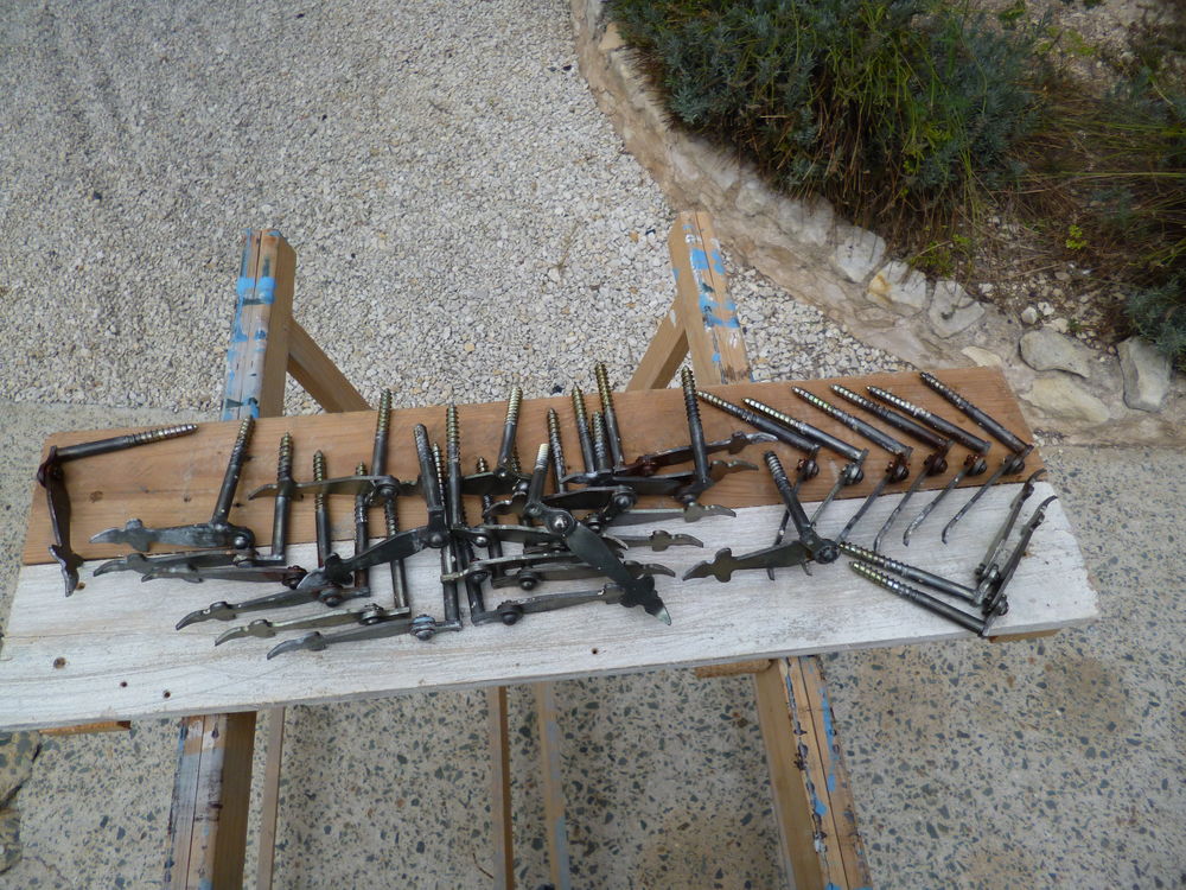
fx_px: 822
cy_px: 445
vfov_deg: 56.8
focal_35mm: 24
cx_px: 593
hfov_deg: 71.6
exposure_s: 1/1000
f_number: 2.5
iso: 100
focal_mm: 4.3
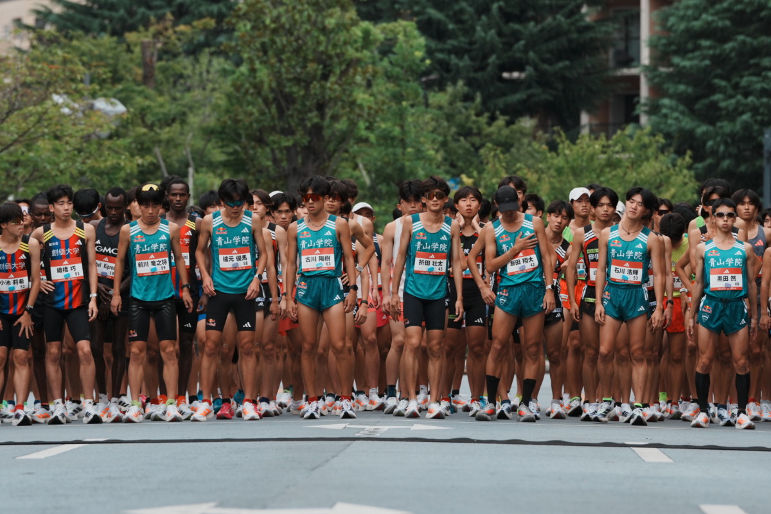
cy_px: 257
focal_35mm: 300
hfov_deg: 6.9
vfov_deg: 4.6
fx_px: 6424
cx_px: 386
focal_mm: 200
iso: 320
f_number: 5
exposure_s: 1/1600
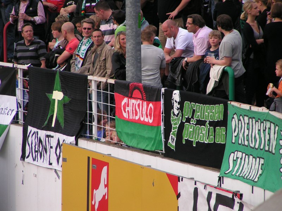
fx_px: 3096
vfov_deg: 3.9
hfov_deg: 5.2
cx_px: 141
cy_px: 106
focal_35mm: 380
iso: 50
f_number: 3.5
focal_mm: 58
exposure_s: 1/400
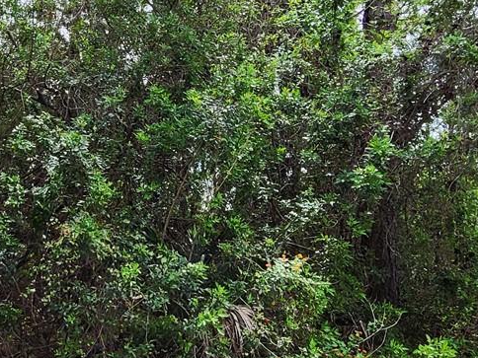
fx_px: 594
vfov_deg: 33.6
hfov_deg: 42.2
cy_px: 195
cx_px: 107
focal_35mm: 43
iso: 32
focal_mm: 1.74
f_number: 2.2
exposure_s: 1/713
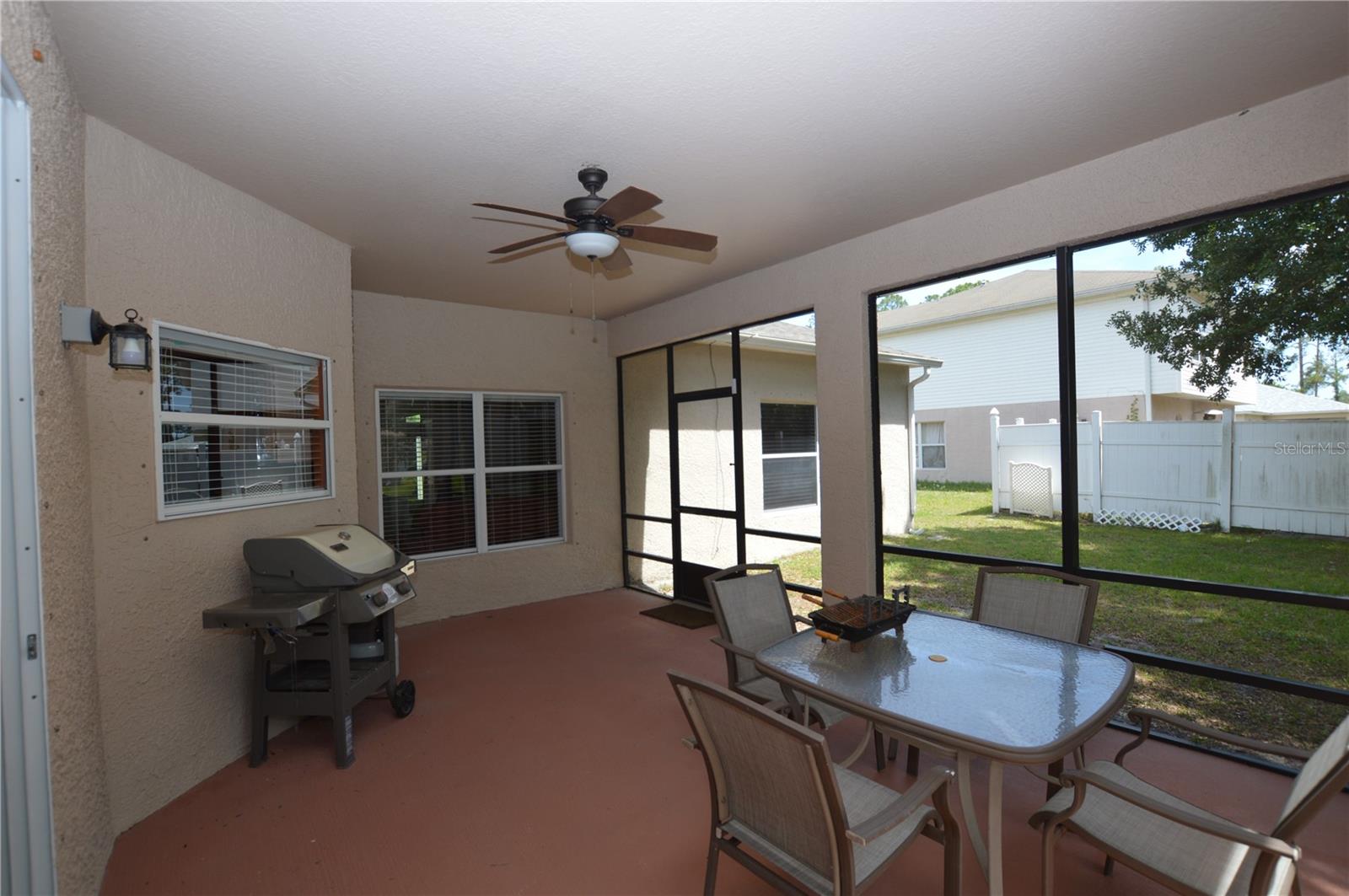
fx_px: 561
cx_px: 674
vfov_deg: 77.2
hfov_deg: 100.5
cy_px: 448
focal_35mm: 15
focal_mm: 10
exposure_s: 1/125
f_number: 5.6
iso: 180
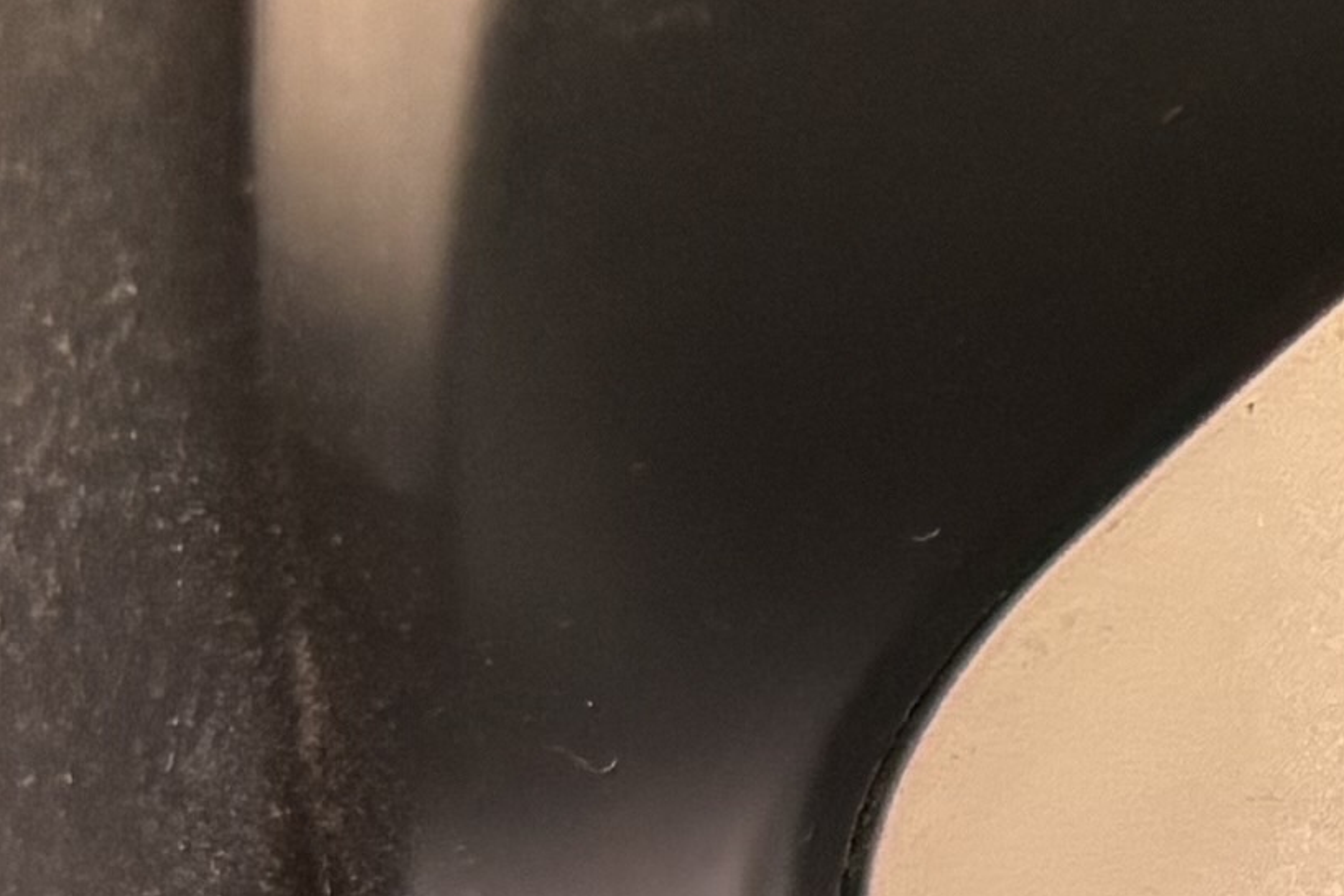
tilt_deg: -26.9
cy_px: 1113
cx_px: 4507
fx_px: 7057
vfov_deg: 7.2
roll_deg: -1.2
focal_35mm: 189
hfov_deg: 8.4
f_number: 1.6
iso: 250
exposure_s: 1/60
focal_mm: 5.96
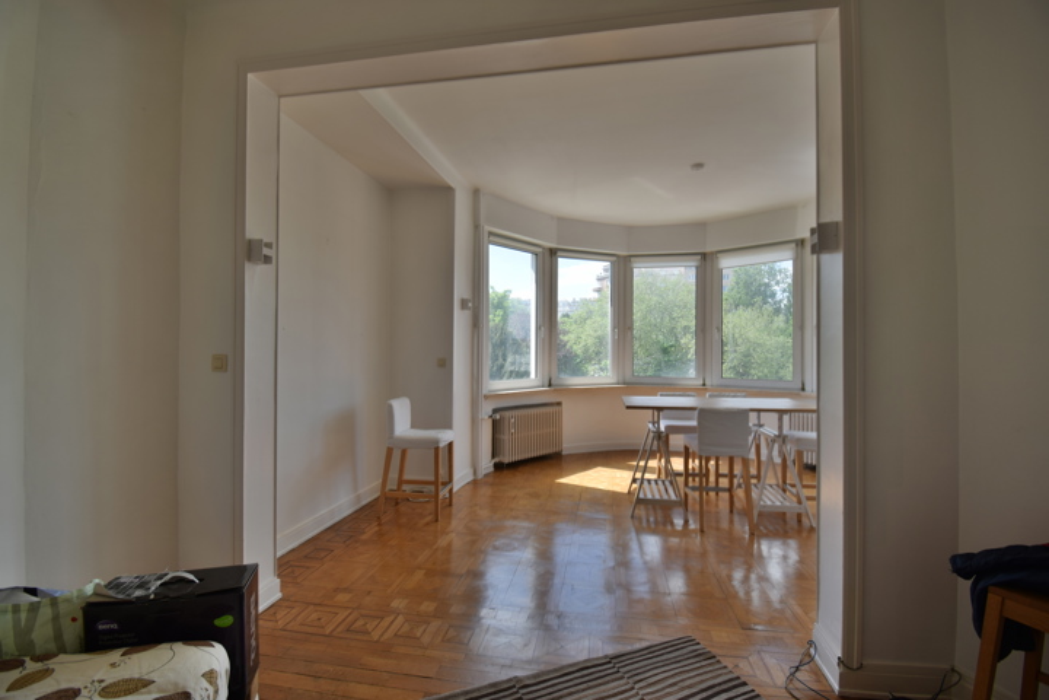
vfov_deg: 77.3
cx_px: 524
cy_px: 350
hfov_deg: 100.4
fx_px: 437
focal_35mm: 15
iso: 100
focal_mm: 10
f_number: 4.5
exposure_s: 1/100
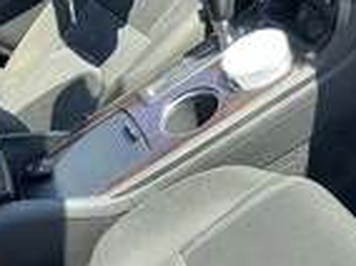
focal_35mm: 79
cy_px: 206
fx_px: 811
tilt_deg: -29.1
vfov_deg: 18.5
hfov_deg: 23.6
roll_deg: +42.0
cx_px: -10
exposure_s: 1/122
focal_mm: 3
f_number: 1.8
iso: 20
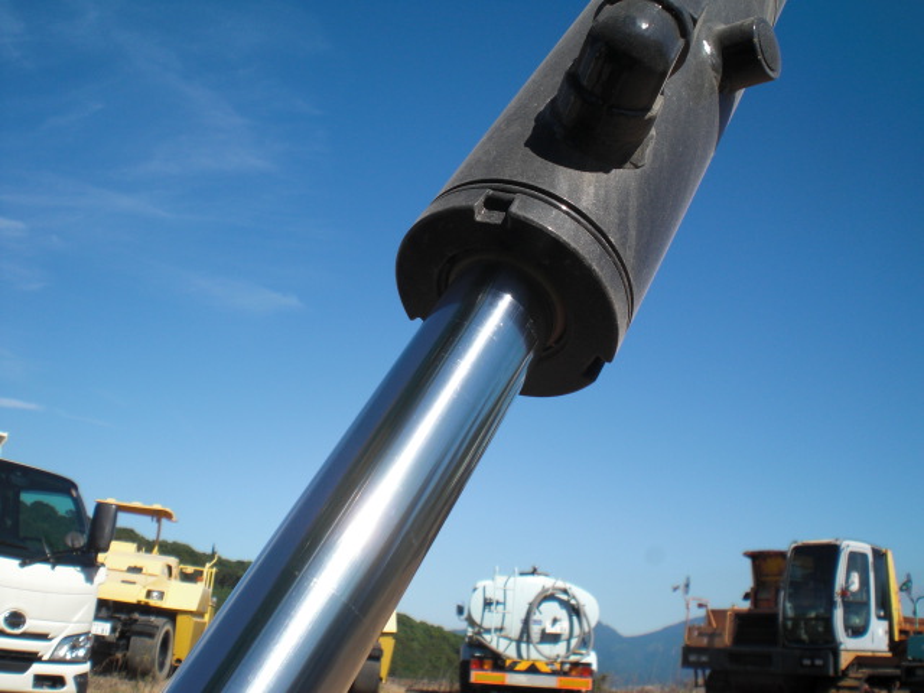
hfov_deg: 49.0
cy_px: 346
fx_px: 1014
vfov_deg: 37.7
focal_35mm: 38
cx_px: 462
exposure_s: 1/400
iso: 64
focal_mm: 6.3
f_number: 5.6
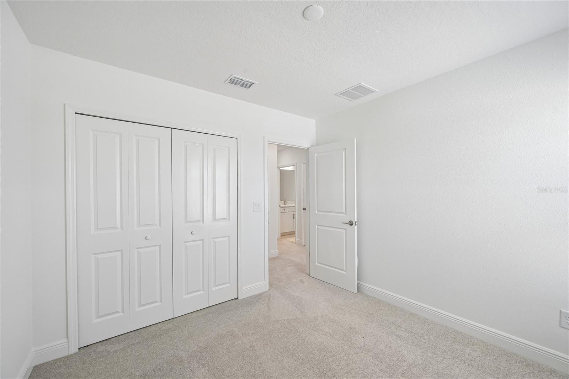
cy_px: 190
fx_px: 221
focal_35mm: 14
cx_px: 284
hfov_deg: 104.3
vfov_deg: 81.2
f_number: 8
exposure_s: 1/50
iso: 400
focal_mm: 14
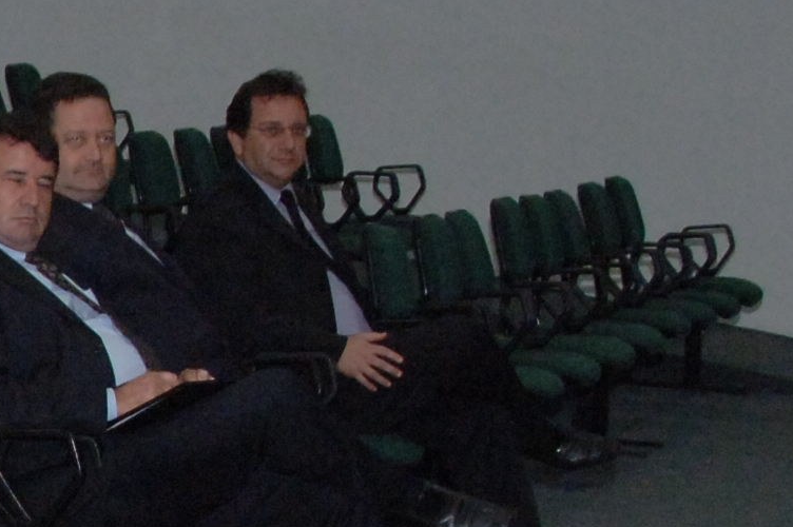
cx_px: -480
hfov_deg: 11.4
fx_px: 3763
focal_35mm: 171
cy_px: 504
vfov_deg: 8.0
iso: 800
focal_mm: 20
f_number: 4.5
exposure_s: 1/250
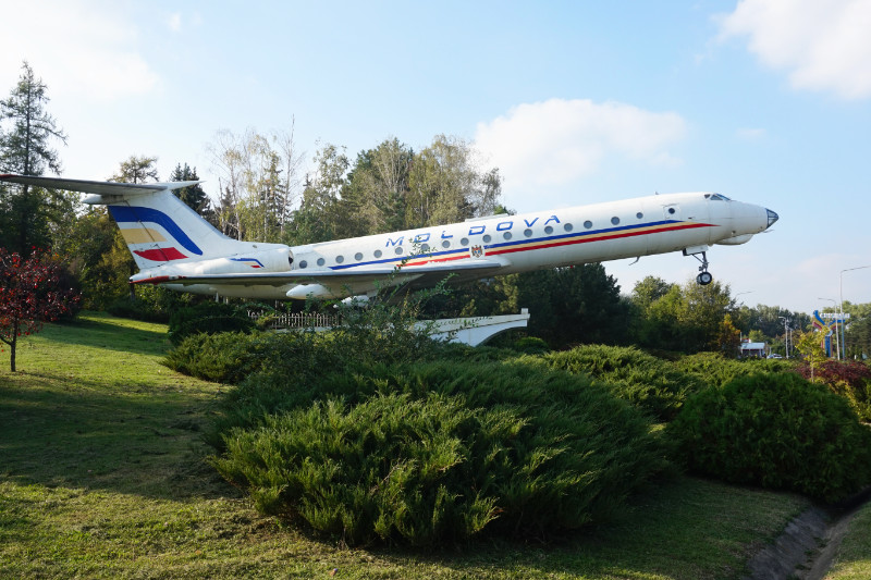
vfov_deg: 41.7
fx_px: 762
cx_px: 436
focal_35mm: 32
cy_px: 290
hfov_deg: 59.5
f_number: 11
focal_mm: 21
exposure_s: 1/80
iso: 100
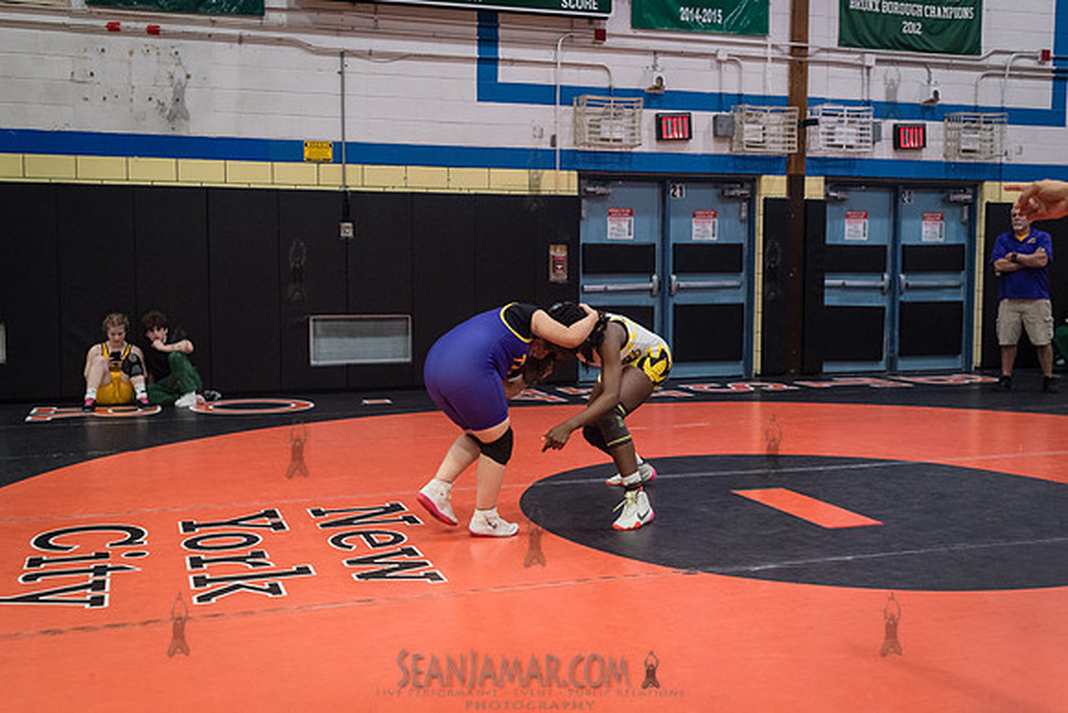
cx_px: 534
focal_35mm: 39
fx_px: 1152
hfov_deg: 49.8
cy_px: 356
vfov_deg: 34.4
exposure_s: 1/400
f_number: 3.2
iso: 5000
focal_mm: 35
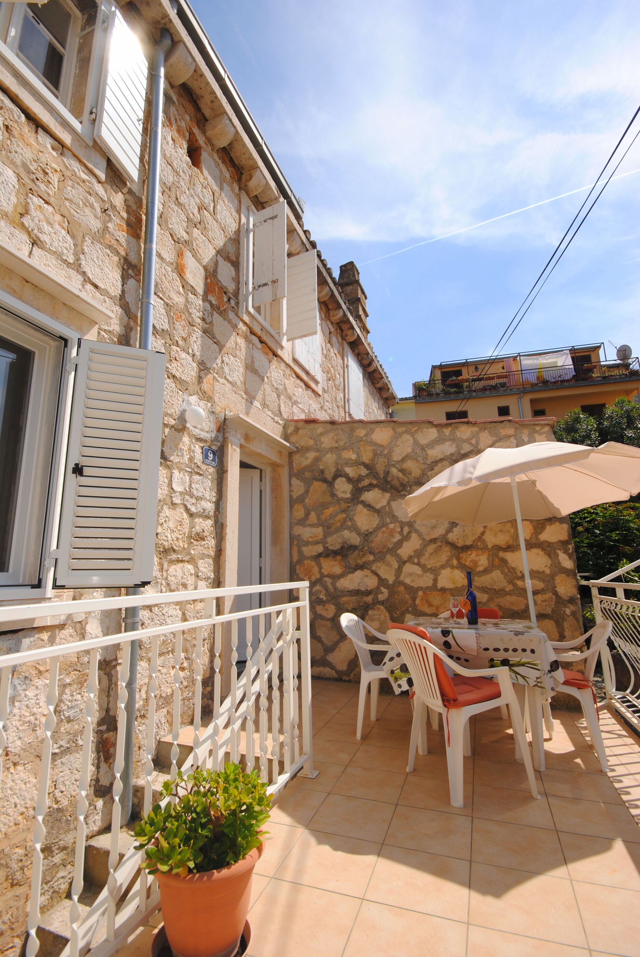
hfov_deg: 69.8
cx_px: 320
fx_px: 459
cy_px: 478
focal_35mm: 17
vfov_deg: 92.4
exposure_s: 1/200
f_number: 11
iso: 100
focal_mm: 11.5
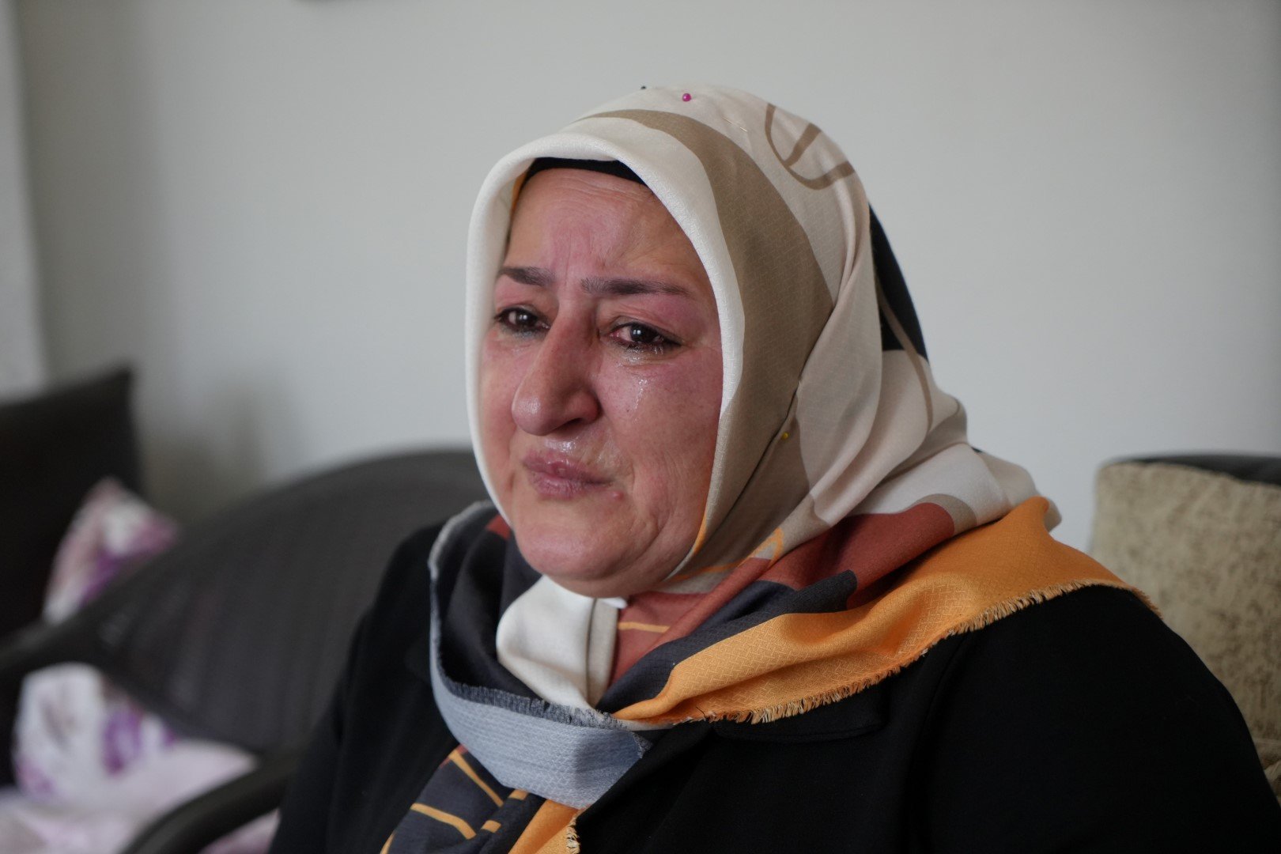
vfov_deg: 19.5
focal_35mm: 70
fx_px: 2491
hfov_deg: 28.8
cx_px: 640
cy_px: 427
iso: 2000
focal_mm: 70
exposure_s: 1/160
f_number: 4
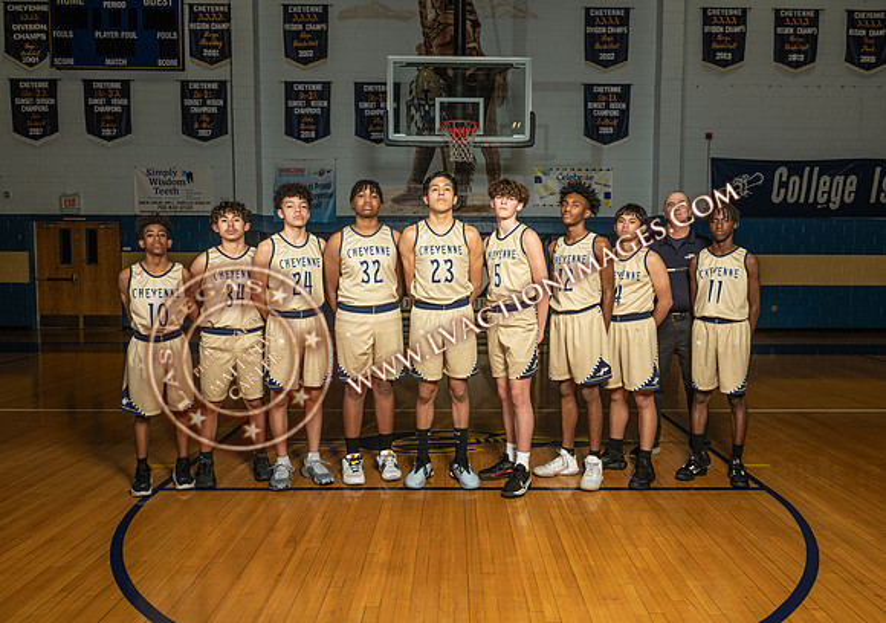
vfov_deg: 52.0
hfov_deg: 69.5
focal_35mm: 25
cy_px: 311
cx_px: 459
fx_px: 638
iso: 125
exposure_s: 1/125
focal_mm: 24
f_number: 7.1
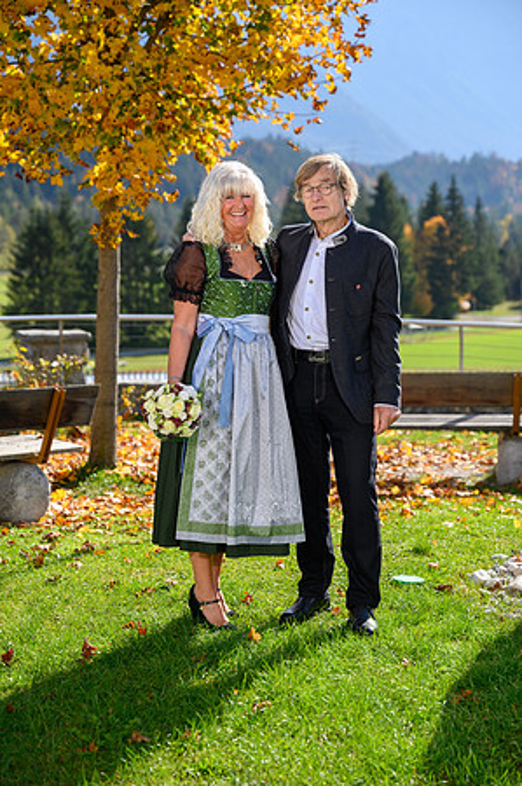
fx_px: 1526
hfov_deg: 19.4
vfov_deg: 28.9
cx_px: 261
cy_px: 393
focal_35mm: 70
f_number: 3.5
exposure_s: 1/640
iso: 100
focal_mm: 70
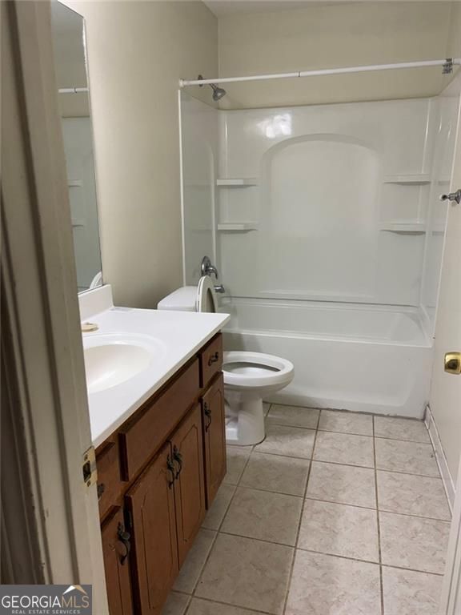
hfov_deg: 53.1
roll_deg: +0.8
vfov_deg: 67.3
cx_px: 230
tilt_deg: -14.4
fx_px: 462
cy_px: 308
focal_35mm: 26
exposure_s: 1/120
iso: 125
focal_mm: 5.96
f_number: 1.6
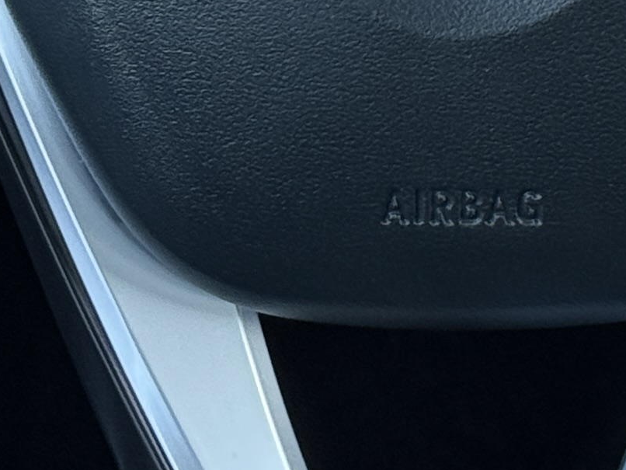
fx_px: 4341
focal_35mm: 240
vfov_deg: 6.1
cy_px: -272
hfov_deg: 8.2
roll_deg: +0.3
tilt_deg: -30.4
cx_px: 437
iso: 125
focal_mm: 6.76
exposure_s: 1/51
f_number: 1.78
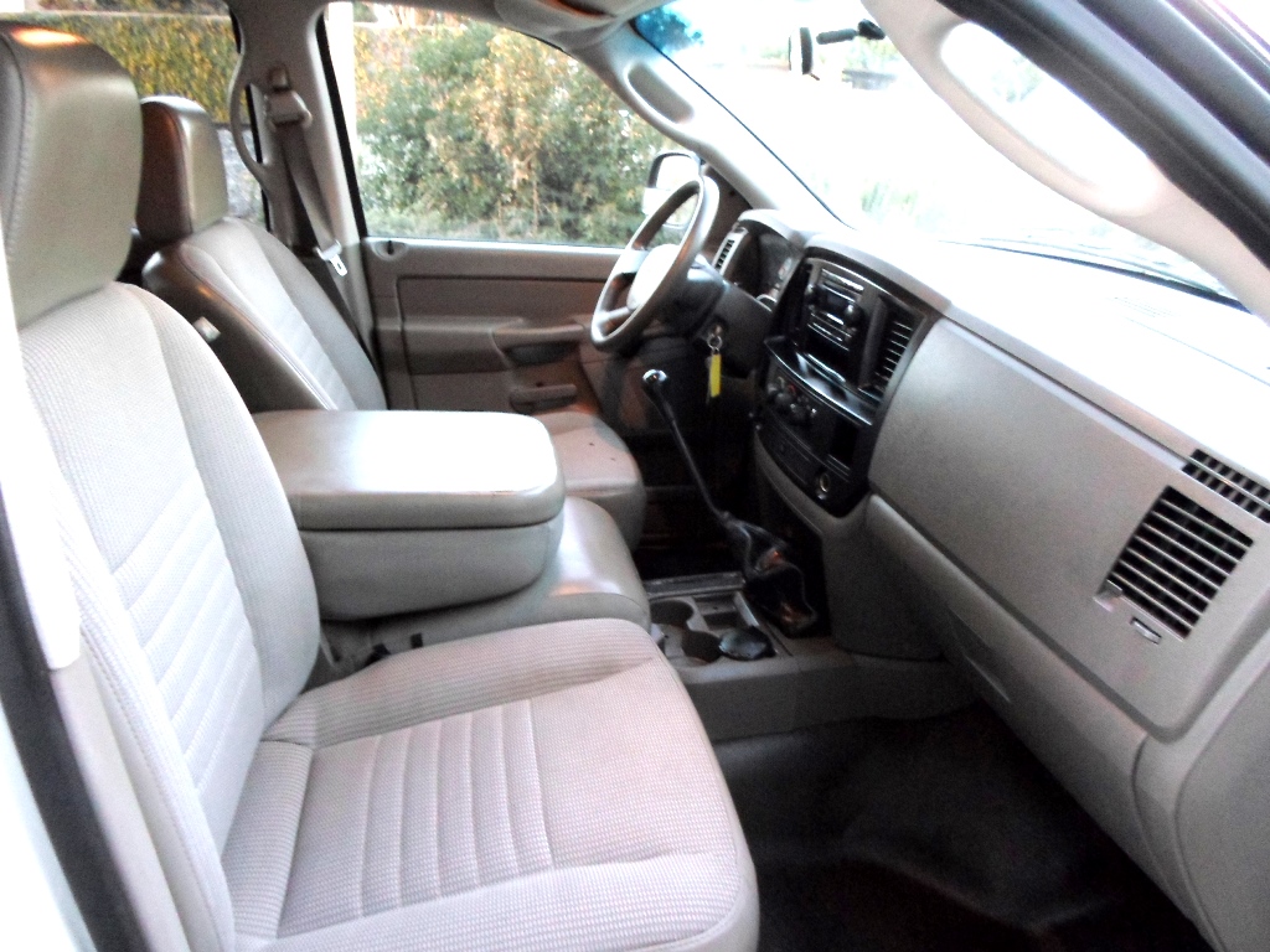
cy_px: 476
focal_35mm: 25
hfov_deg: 69.4
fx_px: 917
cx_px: 635
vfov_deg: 54.9
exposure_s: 1/15
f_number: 2.5
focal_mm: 4.5
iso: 400
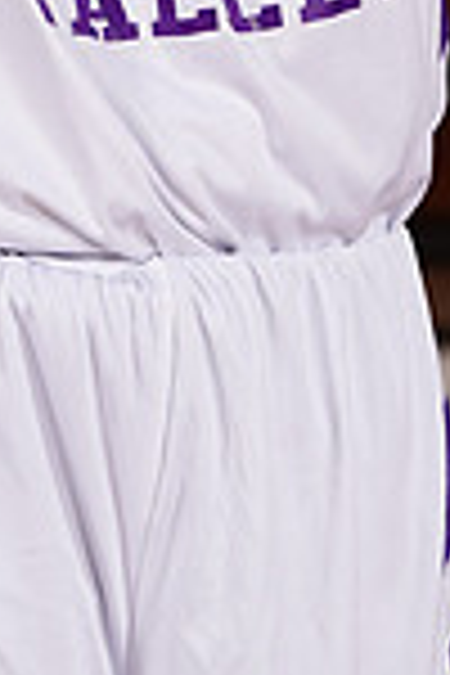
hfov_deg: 1.6
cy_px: -612
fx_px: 15768
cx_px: 79
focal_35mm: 841
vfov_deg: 2.4
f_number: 8
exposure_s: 1/200
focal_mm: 218
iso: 200
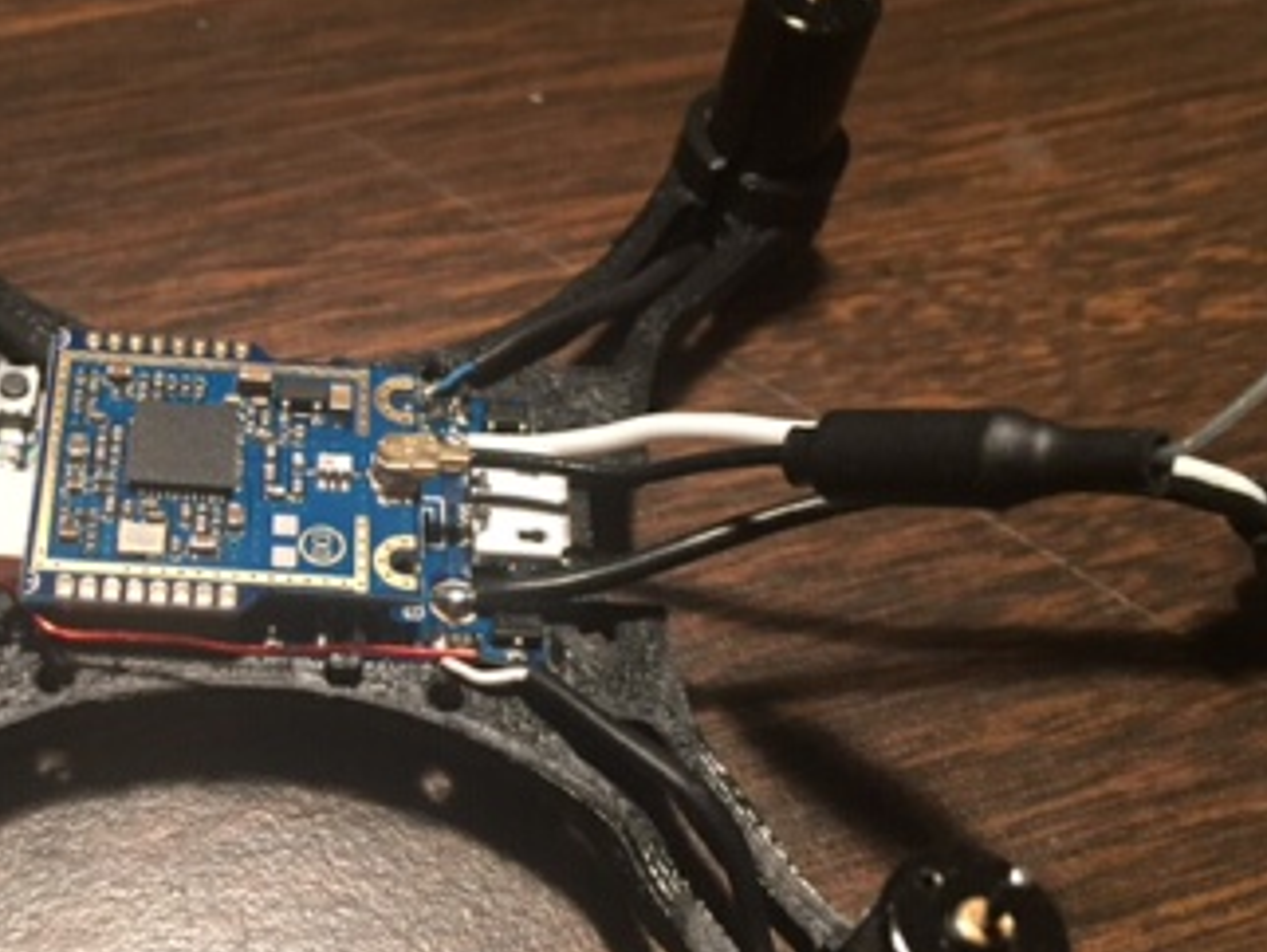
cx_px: 309
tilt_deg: -53.9
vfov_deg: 30.2
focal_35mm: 48
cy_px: 578
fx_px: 1758
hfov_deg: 38.6
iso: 160
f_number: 2.2
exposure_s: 1/30
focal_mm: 4.15
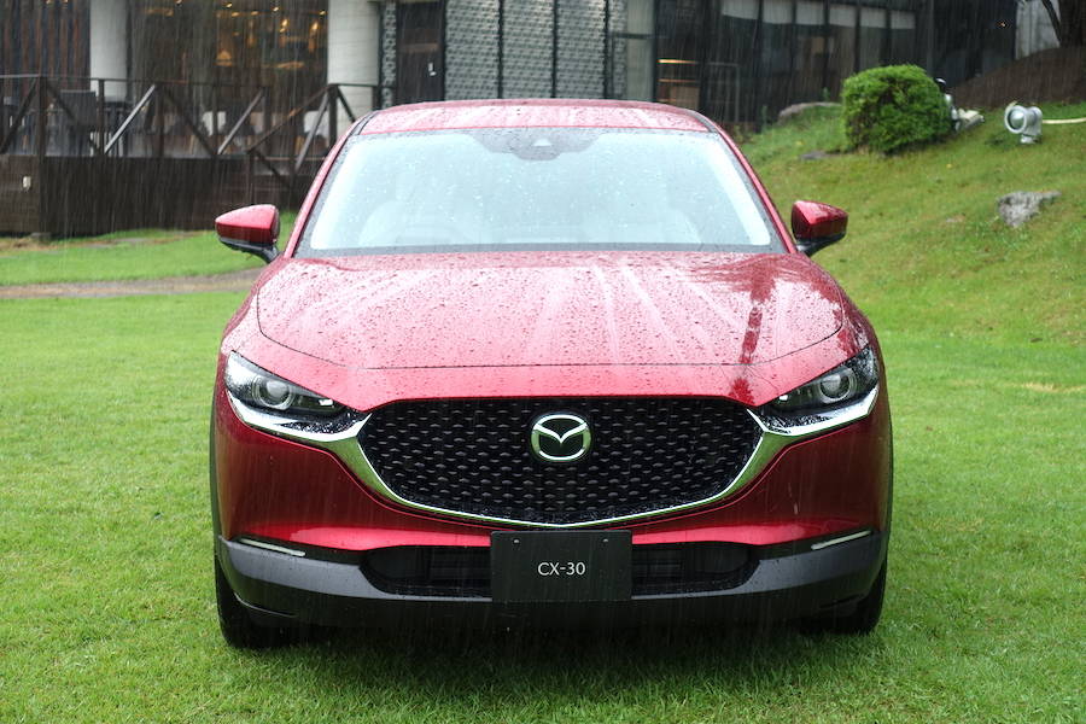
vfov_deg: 19.5
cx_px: 543
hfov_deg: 28.8
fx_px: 2112
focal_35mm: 70
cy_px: 362
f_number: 3.2
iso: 125
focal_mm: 25.7
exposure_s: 1/80
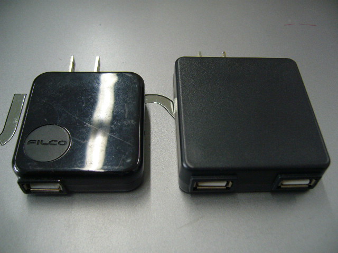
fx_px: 342
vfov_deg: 40.7
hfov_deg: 52.6
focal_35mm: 35
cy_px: 126
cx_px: 169
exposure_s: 1/20
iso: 100
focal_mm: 5.8
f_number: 2.8
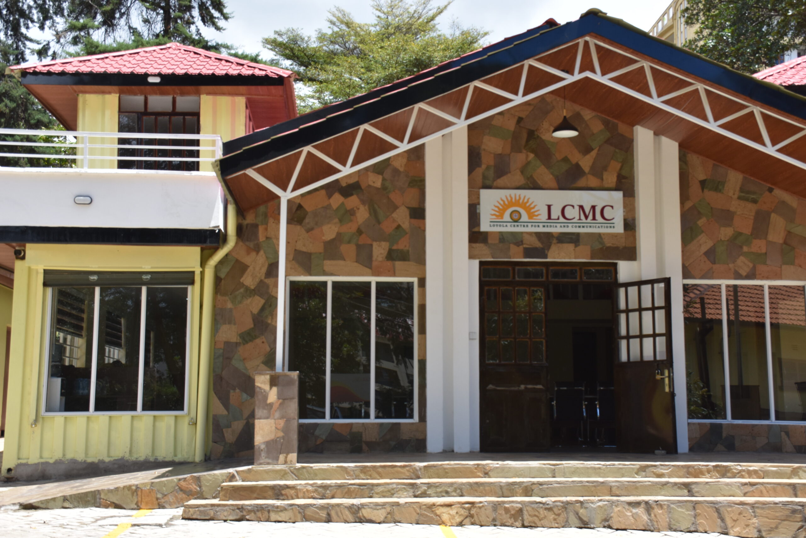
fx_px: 1075
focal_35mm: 48
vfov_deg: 28.1
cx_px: 403
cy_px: 269
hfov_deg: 41.1
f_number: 8
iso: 360
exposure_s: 1/500
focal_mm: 32
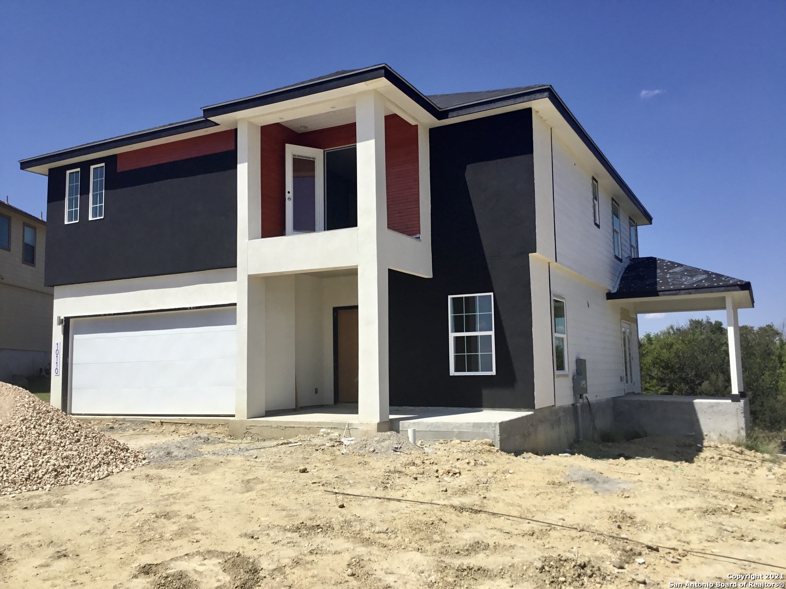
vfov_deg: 45.4
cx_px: 393
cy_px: 294
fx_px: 704
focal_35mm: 31
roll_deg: +0.1
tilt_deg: +6.6
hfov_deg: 58.4
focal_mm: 3.3
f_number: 2.4
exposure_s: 1/2092
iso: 25
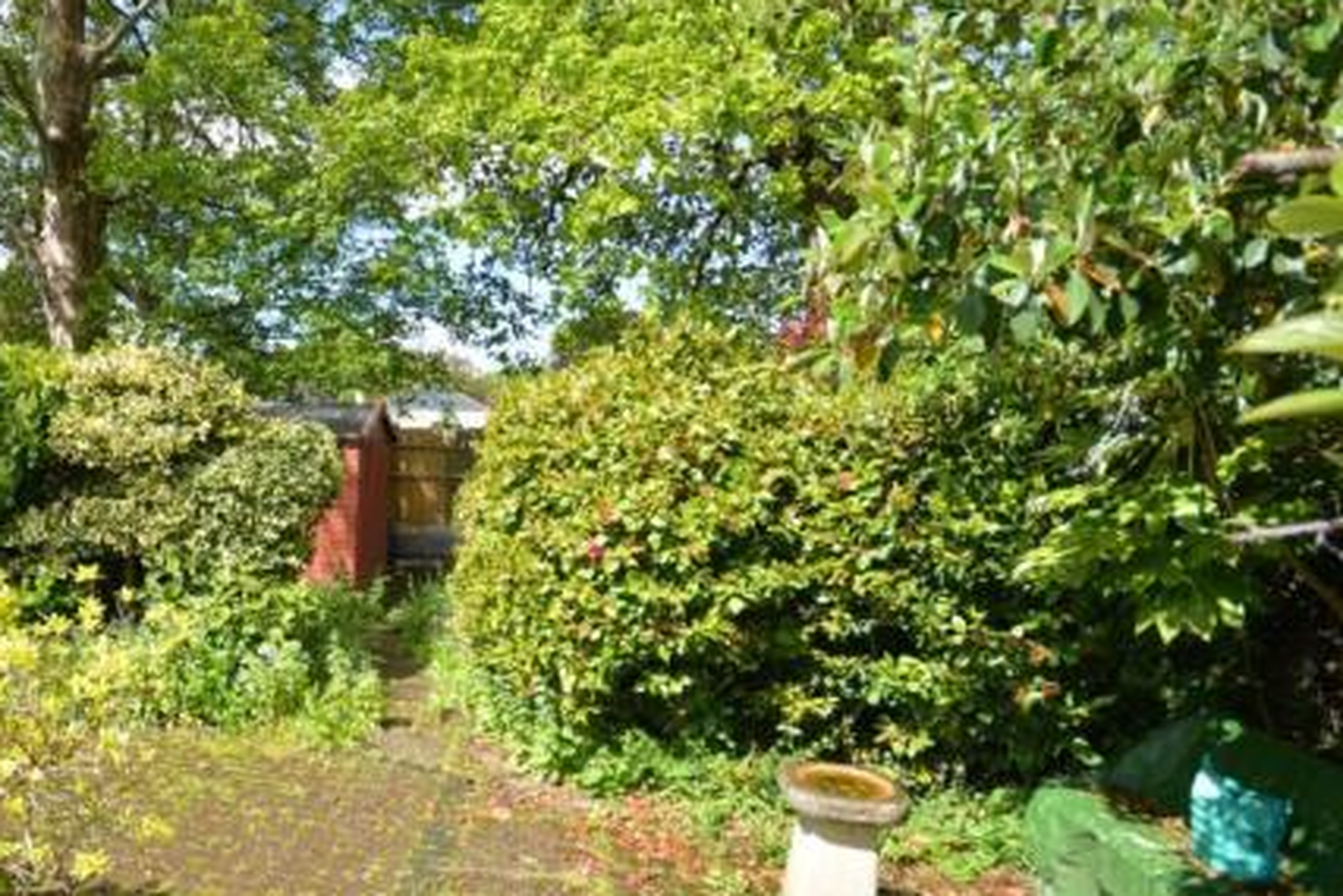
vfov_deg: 54.3
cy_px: 580
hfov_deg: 71.6
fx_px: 858
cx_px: 360
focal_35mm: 23
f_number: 6.3
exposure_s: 1/640
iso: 400
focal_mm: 10
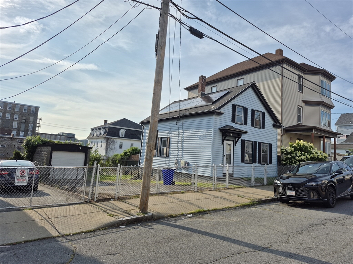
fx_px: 235
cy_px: 132
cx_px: 176
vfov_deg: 58.9
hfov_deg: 73.9
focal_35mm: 23
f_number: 1.8
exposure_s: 1/2872
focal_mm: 5.4
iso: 25
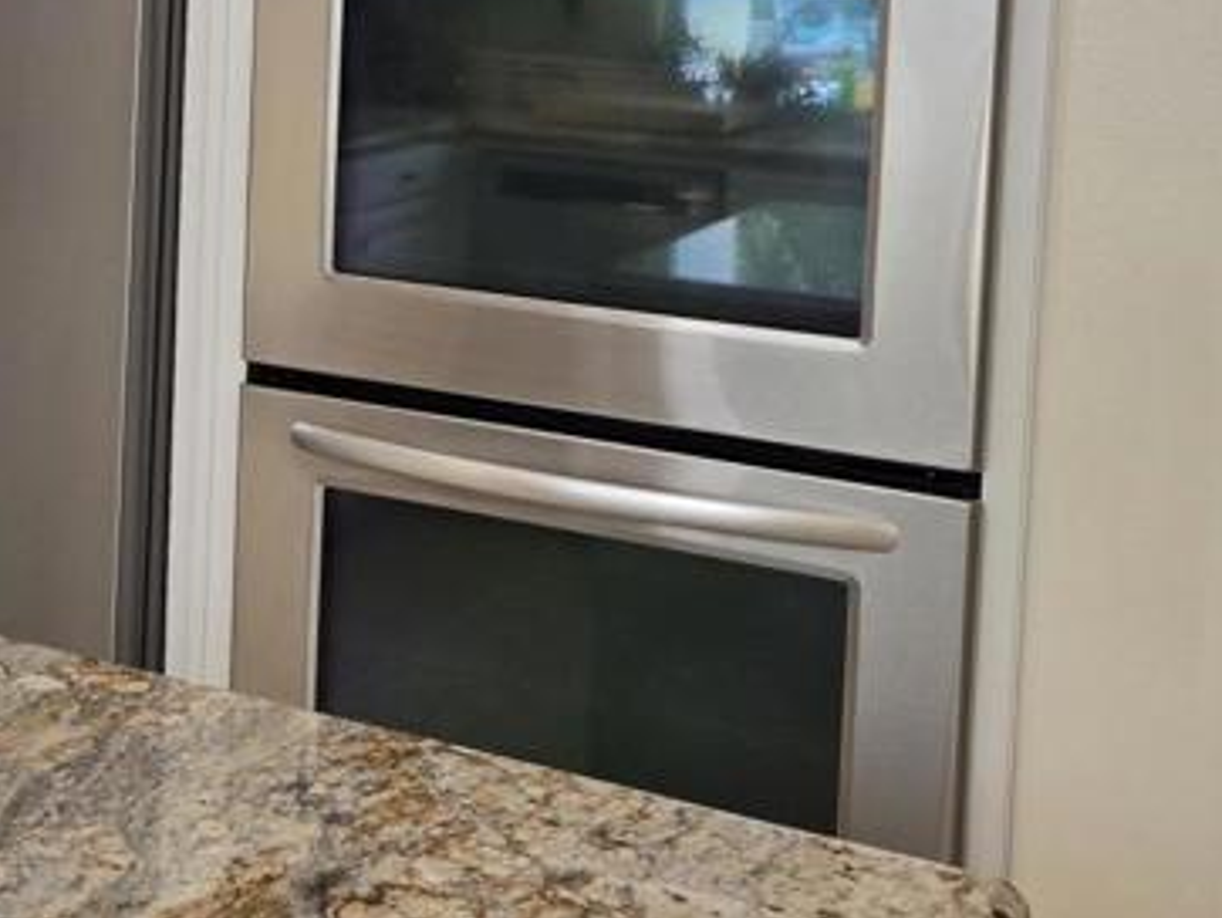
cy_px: 14
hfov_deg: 28.0
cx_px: -10
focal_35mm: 65
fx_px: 2296
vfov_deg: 21.8
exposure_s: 1/120
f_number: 1.8
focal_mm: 5.4
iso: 50
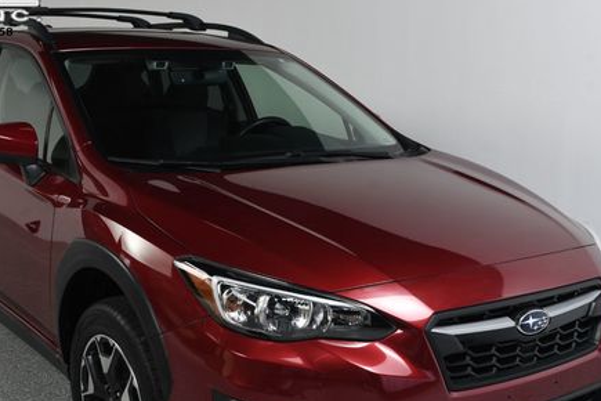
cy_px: 268
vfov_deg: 26.8
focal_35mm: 50
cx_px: 240
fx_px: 835
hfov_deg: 39.4
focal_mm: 23
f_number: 10
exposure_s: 1/160
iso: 100
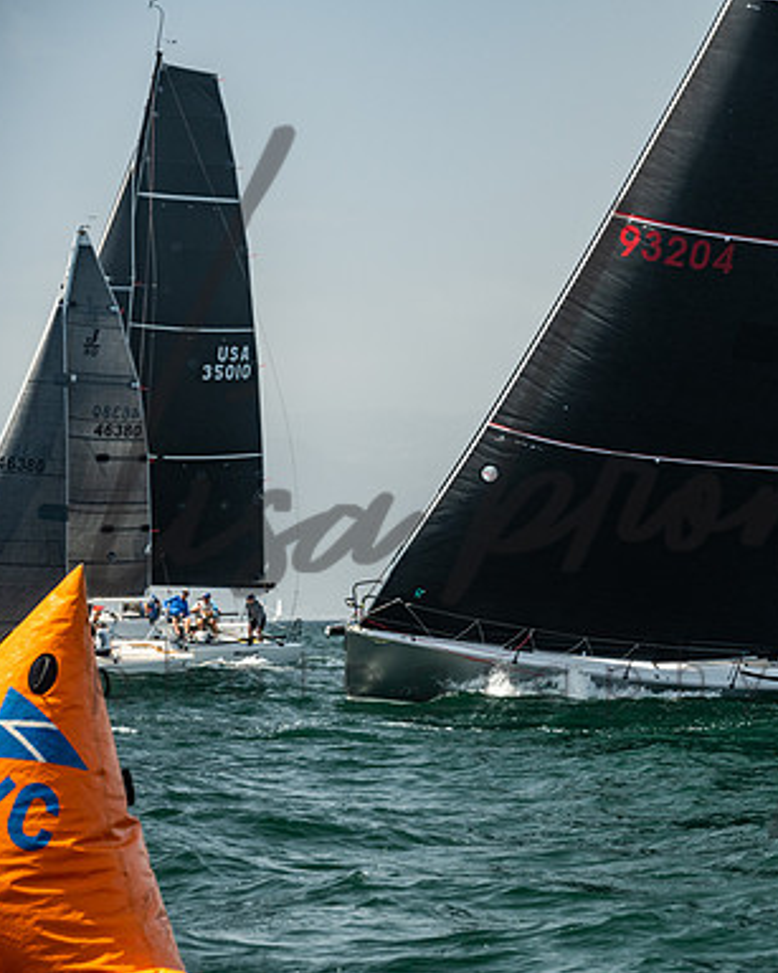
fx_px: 4895
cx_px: 656
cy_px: 488
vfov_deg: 11.4
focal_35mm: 170
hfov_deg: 9.1
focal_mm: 120
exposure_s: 1/640
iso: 320
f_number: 6.3
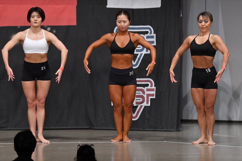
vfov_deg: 6.1
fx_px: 1512
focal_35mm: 225
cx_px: 121
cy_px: 80
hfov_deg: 9.2
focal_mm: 150
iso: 4000
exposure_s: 1/400
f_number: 5.6
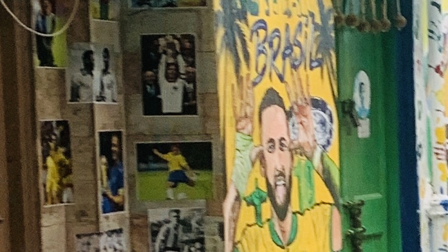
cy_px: 91
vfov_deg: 9.9
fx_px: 1462
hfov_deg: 16.8
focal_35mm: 123
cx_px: 507
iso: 64
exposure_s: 1/121
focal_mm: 4.25
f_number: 1.8
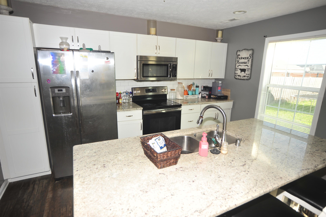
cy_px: 108
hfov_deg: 84.0
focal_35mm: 20
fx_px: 181
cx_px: 163
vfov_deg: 61.9
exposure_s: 1/60
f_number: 5
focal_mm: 20
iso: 200
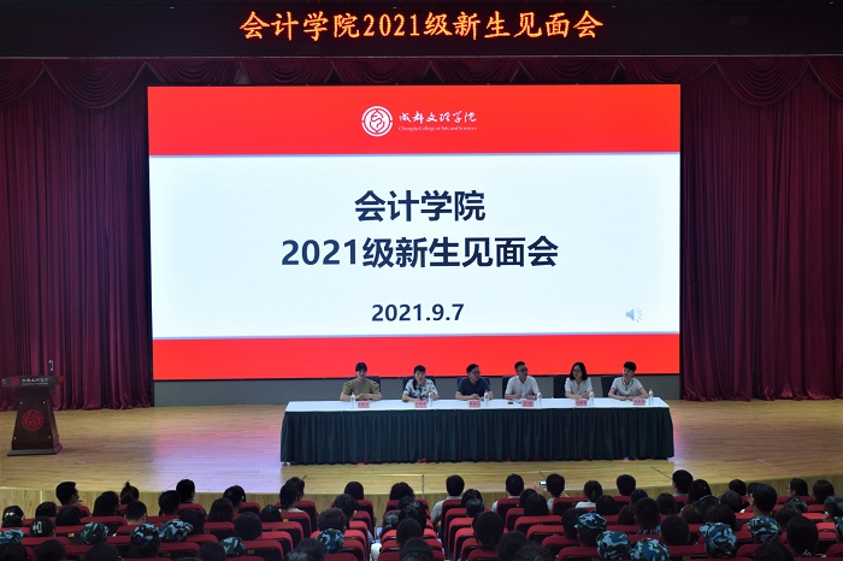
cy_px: 280
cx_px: 422
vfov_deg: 34.2
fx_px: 913
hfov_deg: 49.6
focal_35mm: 39
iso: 400
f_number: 5
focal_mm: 26
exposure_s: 1/100
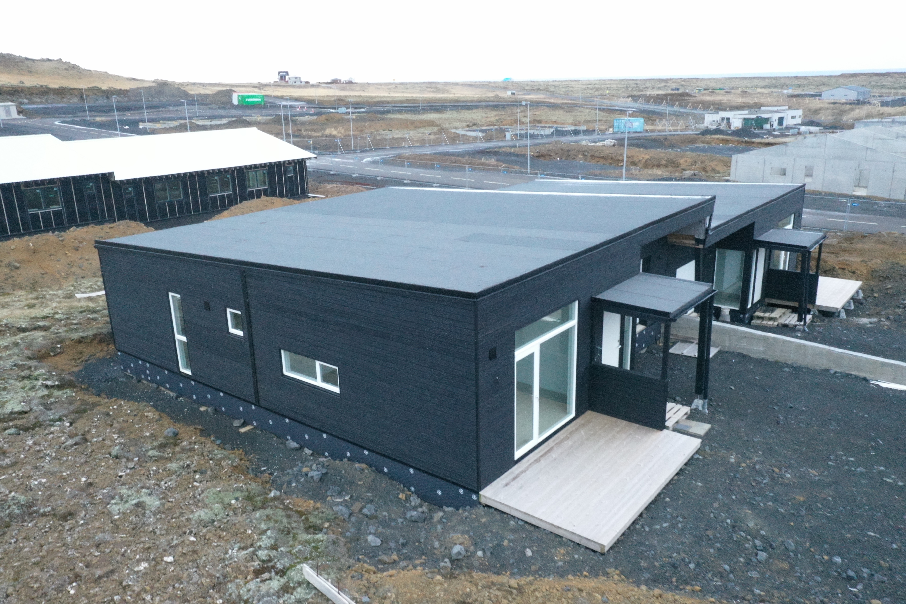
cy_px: 302
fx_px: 705
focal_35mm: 28
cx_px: 453
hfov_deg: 65.5
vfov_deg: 46.4
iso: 1600
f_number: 10
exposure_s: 1/8
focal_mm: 10.26
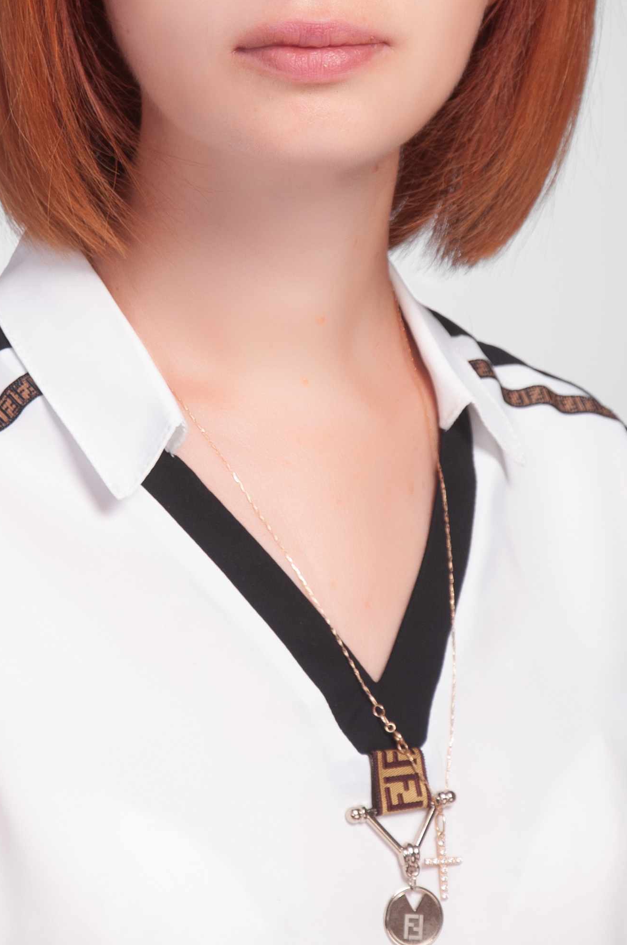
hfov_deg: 4.6
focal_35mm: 299
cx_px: 307
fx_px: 7833
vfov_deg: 6.9
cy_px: 227
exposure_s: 1/160
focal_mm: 92
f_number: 8
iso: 100
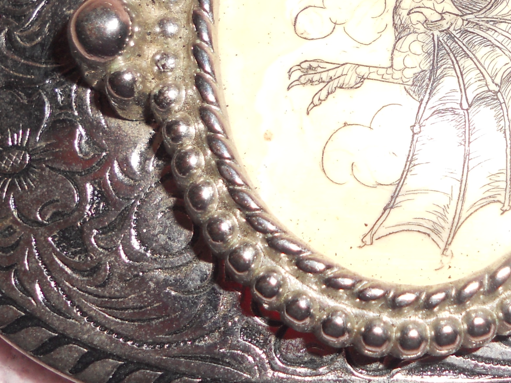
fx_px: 1211
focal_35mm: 82
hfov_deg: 23.6
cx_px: 384
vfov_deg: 17.9
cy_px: 108
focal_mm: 5.8
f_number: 8.8
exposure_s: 1/25
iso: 80
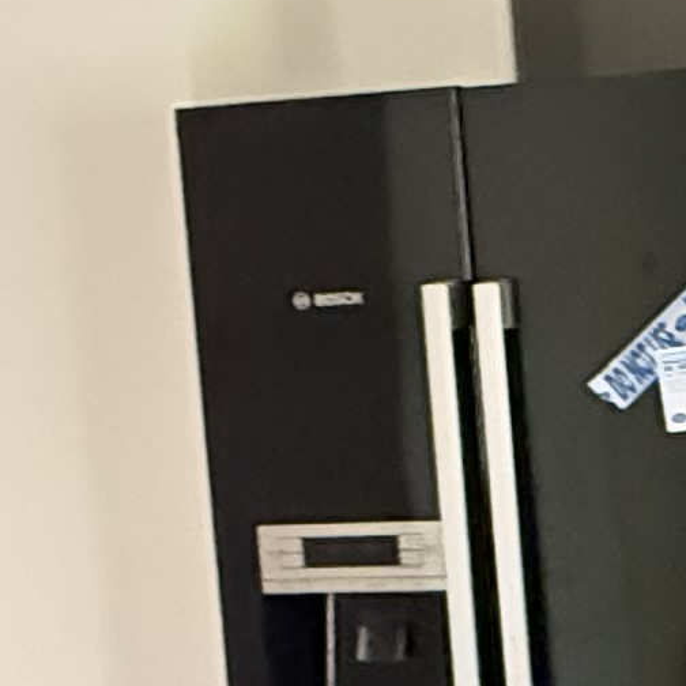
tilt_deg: -4.4
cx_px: 686
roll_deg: +4.7
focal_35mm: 99
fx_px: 2220
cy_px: 317
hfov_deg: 17.2
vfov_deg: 17.6
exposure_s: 1/50
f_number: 2.2
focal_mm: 2.22
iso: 1250
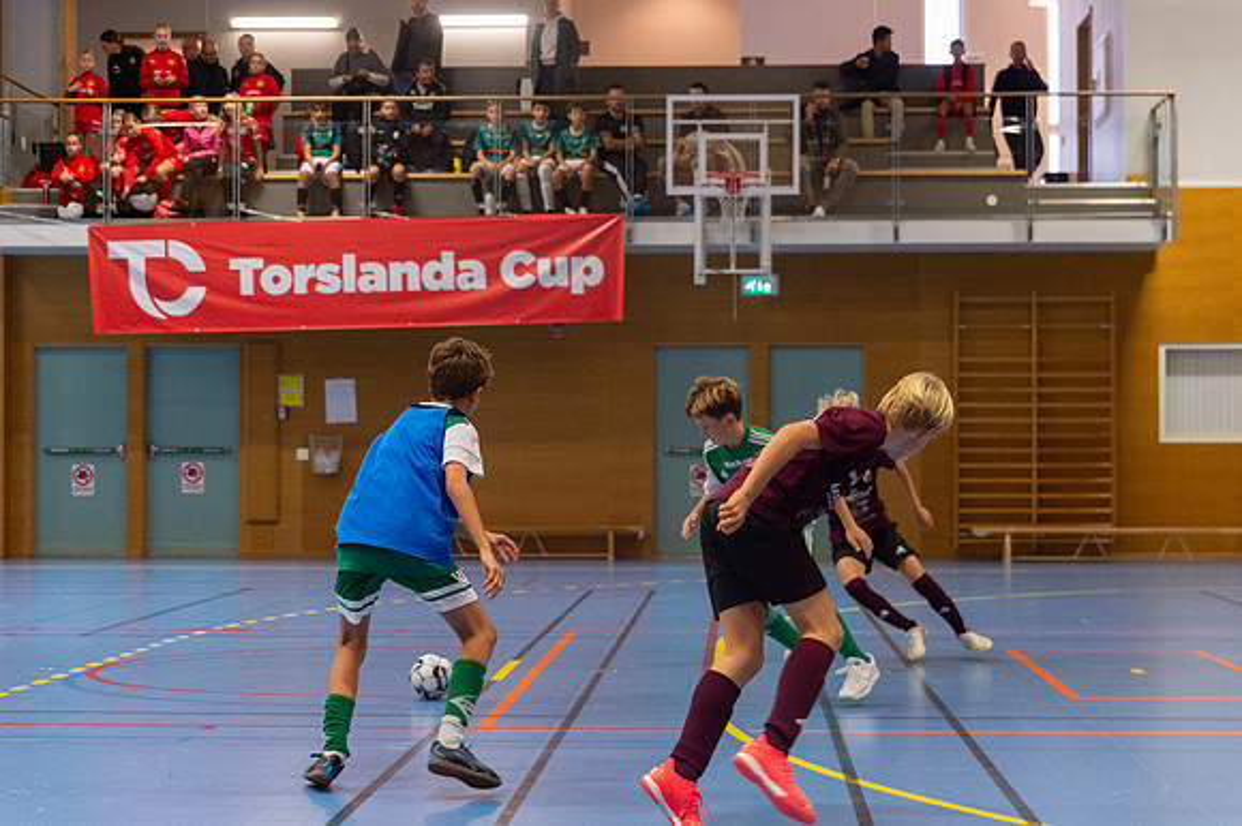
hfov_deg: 28.7
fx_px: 2424
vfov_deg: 19.3
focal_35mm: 70
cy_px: 413
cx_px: 621
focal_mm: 70
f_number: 3.5
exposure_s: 1/400
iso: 5600
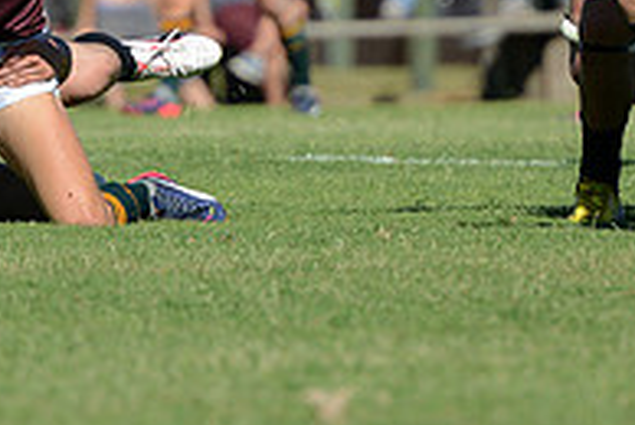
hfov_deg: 2.5
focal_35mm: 835
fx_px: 14751
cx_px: 242
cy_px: -198
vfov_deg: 1.7
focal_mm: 280
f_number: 4
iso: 320
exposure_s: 1/1600
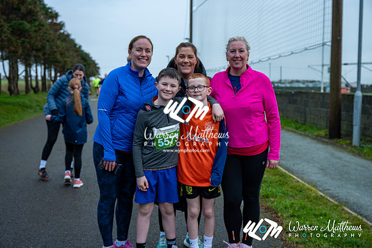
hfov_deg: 45.4
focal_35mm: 43
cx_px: 186
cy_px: 124
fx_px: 444
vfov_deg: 31.2
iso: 100
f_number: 4
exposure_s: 1/200
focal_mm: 43
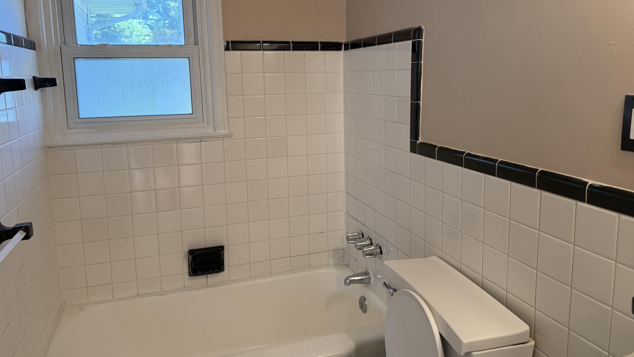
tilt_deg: -6.7
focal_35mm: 27
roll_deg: +2.5
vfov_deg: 42.6
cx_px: 316
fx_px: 454
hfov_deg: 69.9
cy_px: 139
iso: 200
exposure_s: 1/141
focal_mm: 6.76
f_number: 1.78
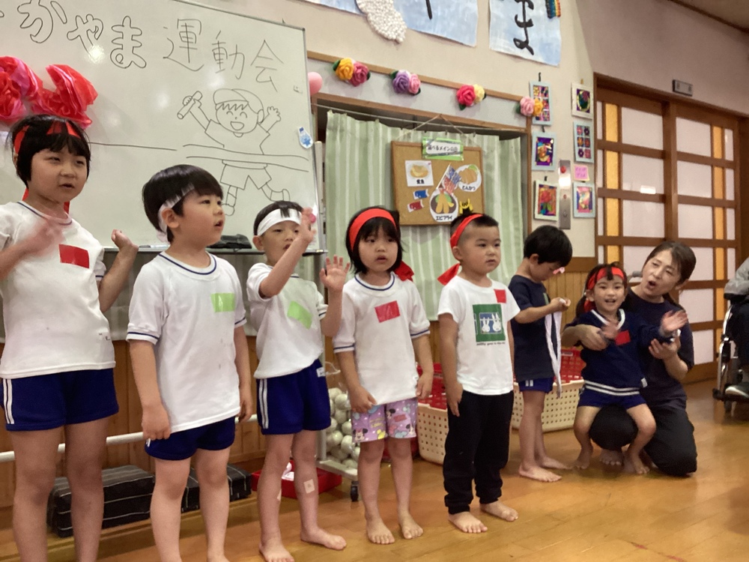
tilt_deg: -0.9
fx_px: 671
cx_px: 374
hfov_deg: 58.4
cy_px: 281
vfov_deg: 45.4
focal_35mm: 31
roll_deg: +1.2
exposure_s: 1/50
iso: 250
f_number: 2.4
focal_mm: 3.3
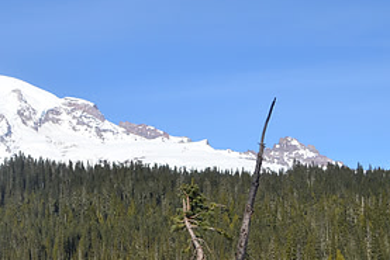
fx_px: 748
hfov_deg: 27.9
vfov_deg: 19.4
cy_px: 226
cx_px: 25
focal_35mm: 69
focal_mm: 22
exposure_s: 1/1600
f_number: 7.1
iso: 400
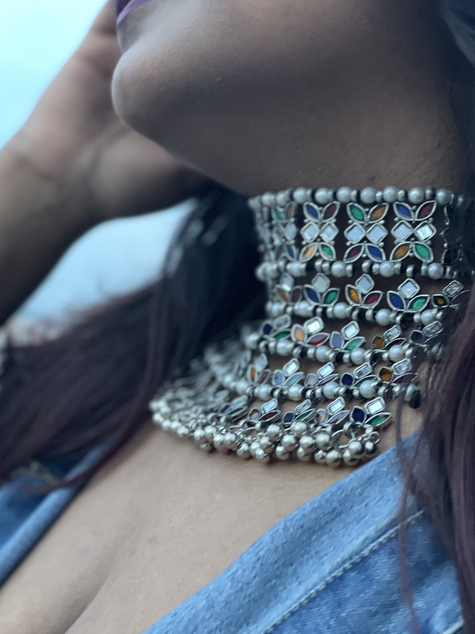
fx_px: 1190
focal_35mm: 65
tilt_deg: +3.1
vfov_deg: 29.8
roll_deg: -0.9
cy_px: 317
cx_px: 235
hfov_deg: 22.6
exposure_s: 1/21
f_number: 2.2
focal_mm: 7.5
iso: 500
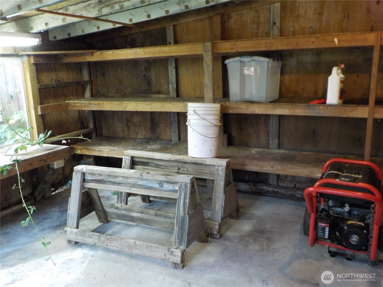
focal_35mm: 30
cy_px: 144
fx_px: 332
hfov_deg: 60.0
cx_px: 192
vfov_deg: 46.8
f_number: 3.3
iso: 400
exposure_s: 1/20
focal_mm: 4.1
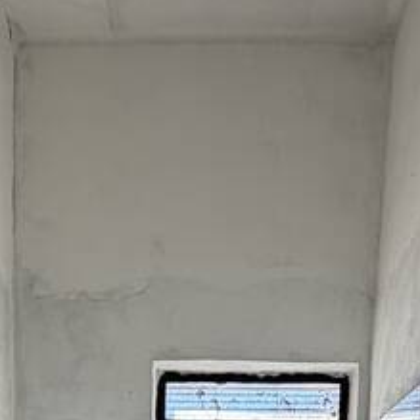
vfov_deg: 20.3
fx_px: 837
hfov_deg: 28.1
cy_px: 752
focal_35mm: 61
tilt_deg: -7.4
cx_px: 159
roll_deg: -3.7
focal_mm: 2.22
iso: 40
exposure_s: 1/130
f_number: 2.2
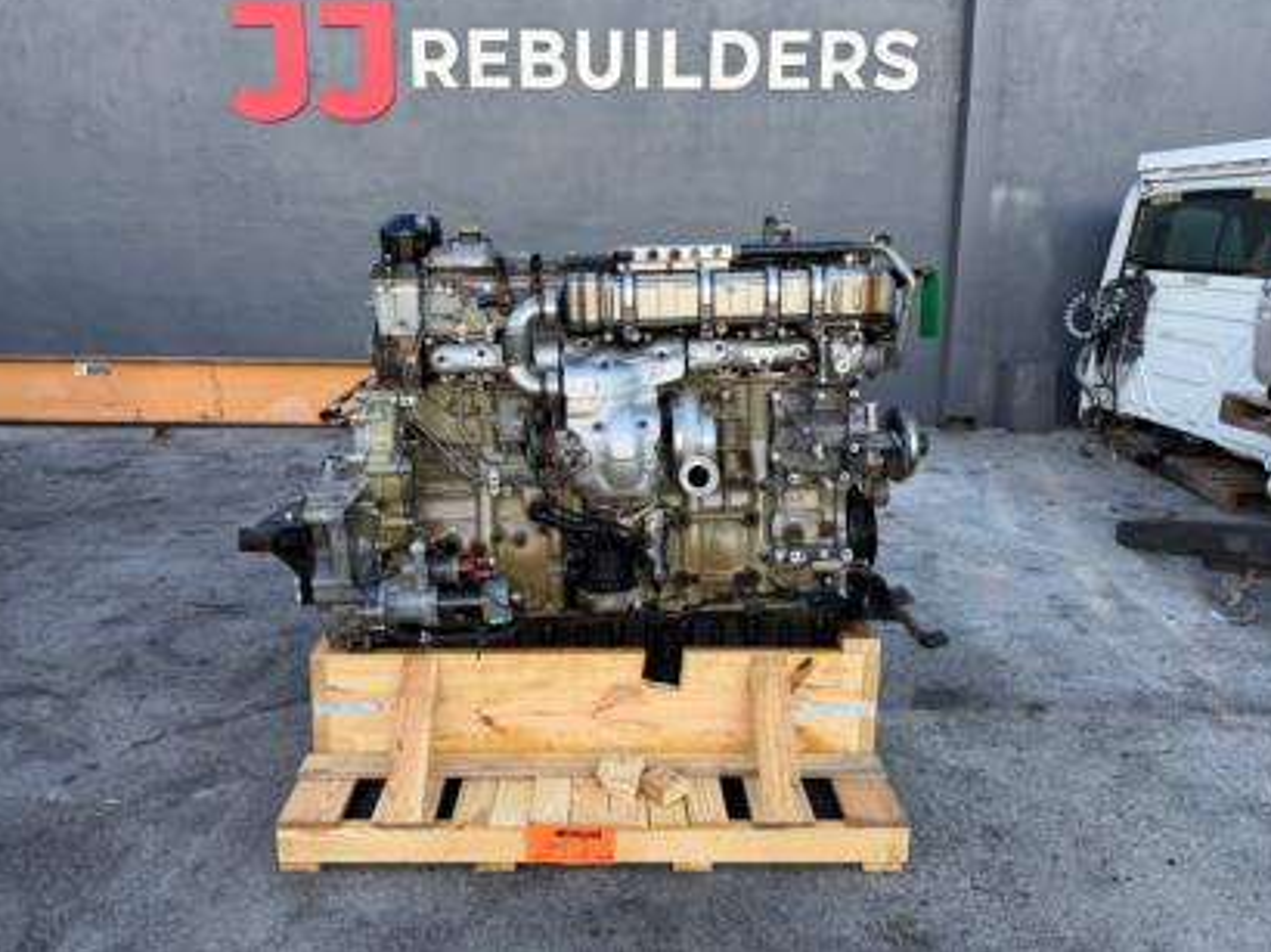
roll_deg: -0.4
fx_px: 954
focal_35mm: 26
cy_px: 445
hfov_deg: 67.3
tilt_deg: -12.3
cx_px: 611
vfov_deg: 53.0
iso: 80
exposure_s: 1/708
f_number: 1.78
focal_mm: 6.76
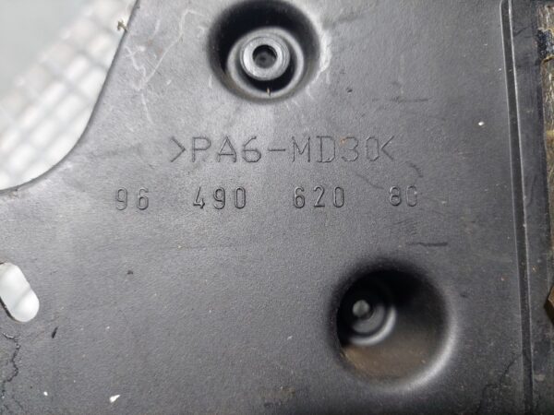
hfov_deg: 69.4
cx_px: 277
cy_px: 208
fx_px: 400
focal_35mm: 25
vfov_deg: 54.9
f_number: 1.8
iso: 200
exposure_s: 1/100
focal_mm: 5.23
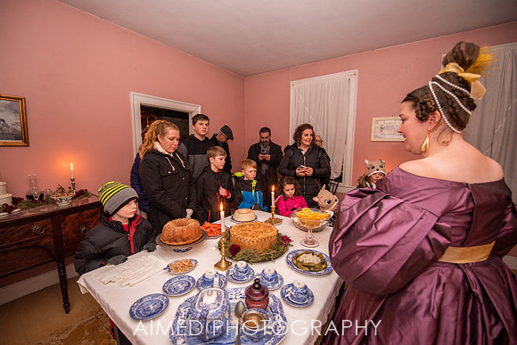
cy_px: 172
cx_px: 255
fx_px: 207
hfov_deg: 102.7
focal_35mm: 14
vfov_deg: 79.7
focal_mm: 14
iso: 800
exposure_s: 1/200
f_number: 2.8
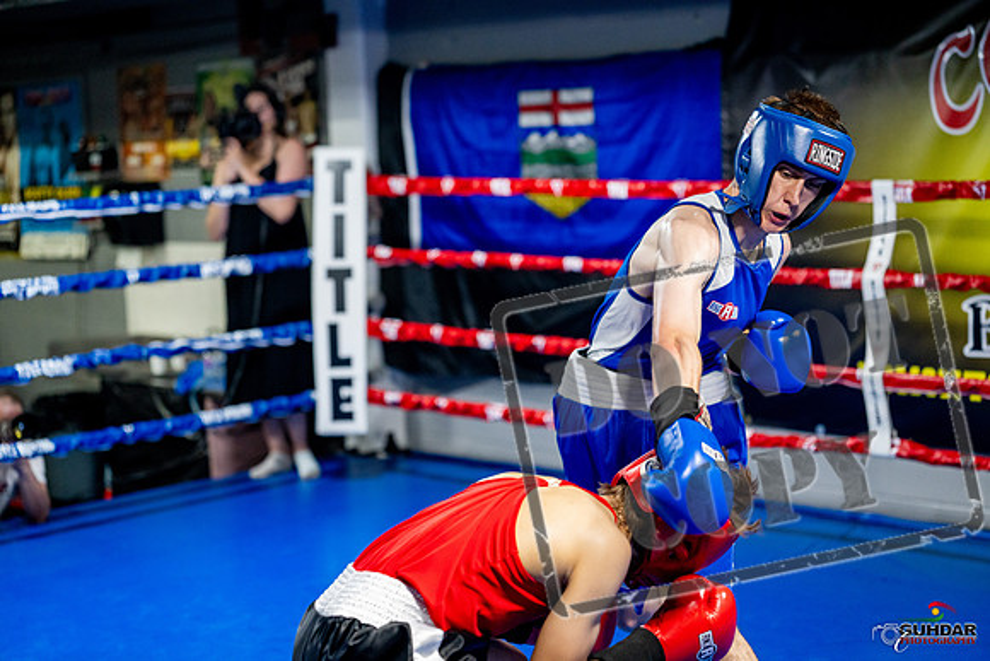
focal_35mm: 65
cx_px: 495
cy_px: 330
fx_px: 1788
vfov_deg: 20.9
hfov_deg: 31.0
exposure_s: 1/1000
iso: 4000
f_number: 2
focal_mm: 65
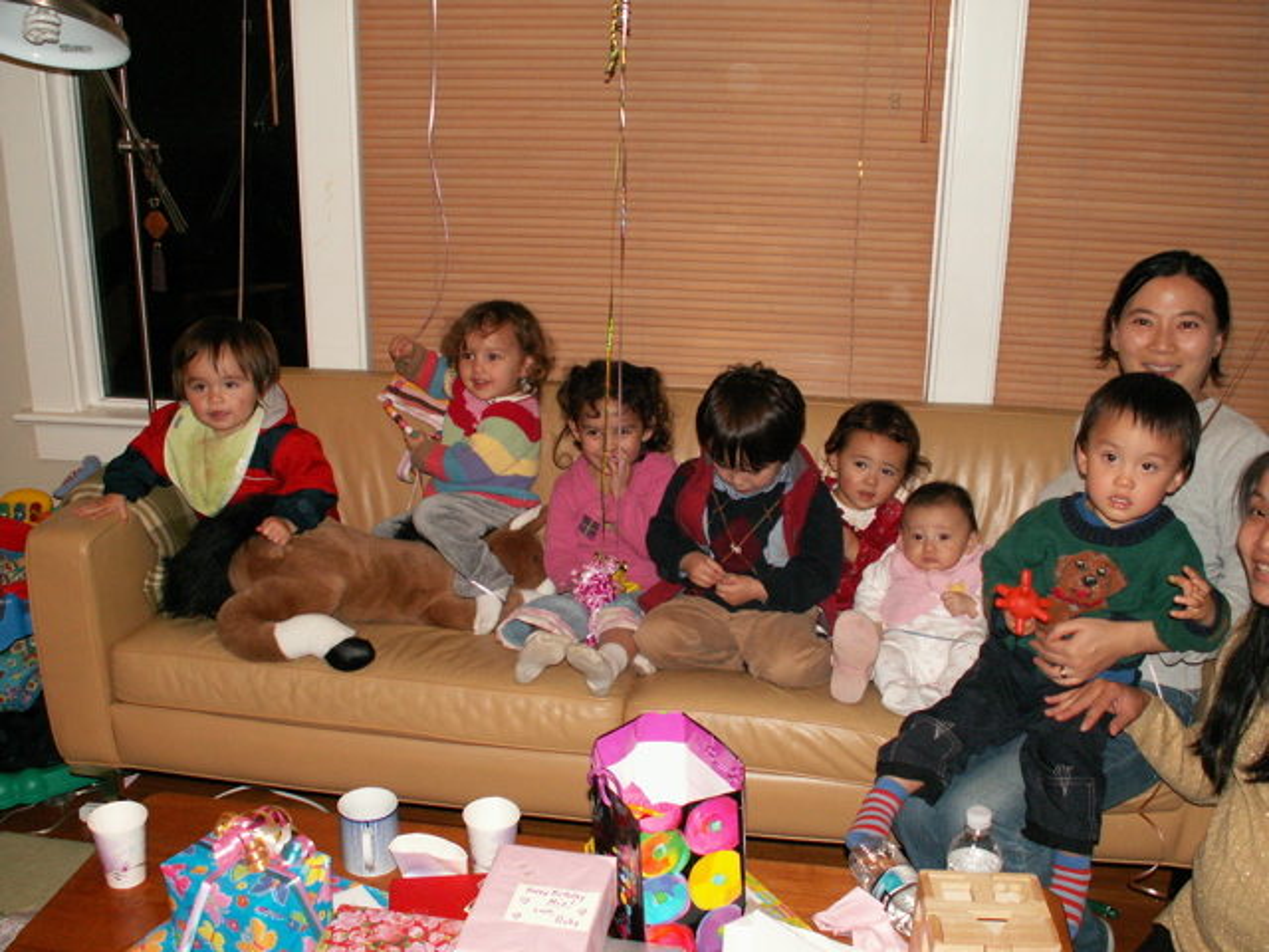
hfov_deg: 52.6
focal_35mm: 35
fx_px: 1283
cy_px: 476
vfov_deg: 40.7
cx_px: 634
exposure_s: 1/40
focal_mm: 5.86
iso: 160
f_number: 2.8
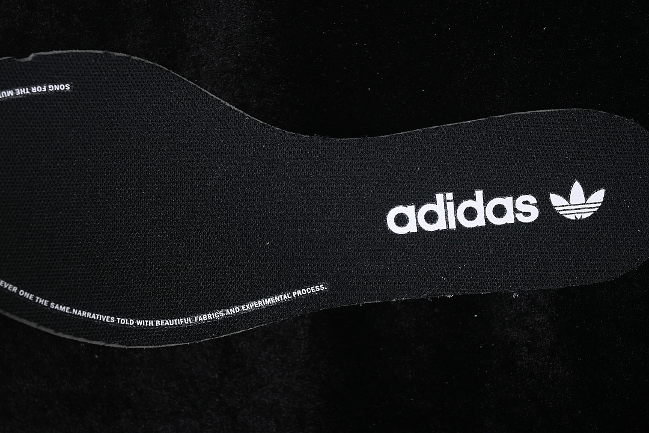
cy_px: 216
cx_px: 324
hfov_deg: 27.0
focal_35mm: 75
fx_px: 1352
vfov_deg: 18.2
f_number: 6.3
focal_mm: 50
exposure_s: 1/60
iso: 160
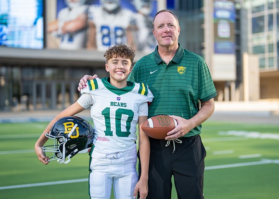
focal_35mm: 65
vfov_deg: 22.0
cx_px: 156
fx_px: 513
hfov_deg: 30.4
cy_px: 101
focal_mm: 50
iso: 100
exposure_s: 1/3200
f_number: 1.2
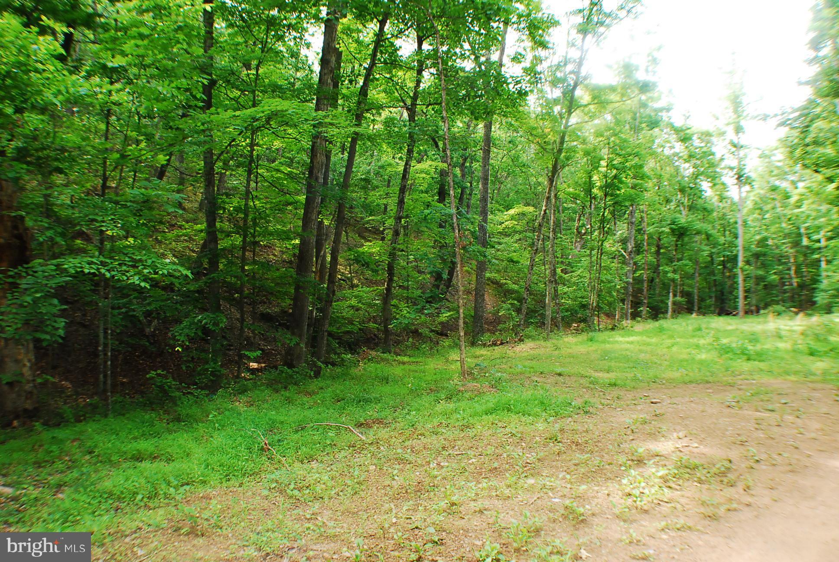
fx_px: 700
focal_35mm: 30
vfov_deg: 43.7
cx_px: 420
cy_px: 281
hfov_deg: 61.9
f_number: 8
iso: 1000
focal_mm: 20
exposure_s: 1/160
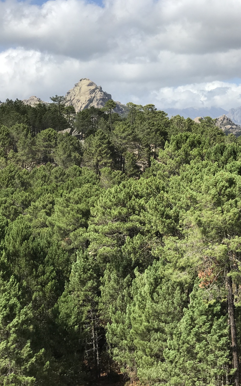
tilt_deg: -3.0
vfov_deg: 25.5
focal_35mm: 81
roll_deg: +2.1
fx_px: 851
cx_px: 240
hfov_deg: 15.8
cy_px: 193
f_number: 2.8
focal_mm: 6.6
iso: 20
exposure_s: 1/847
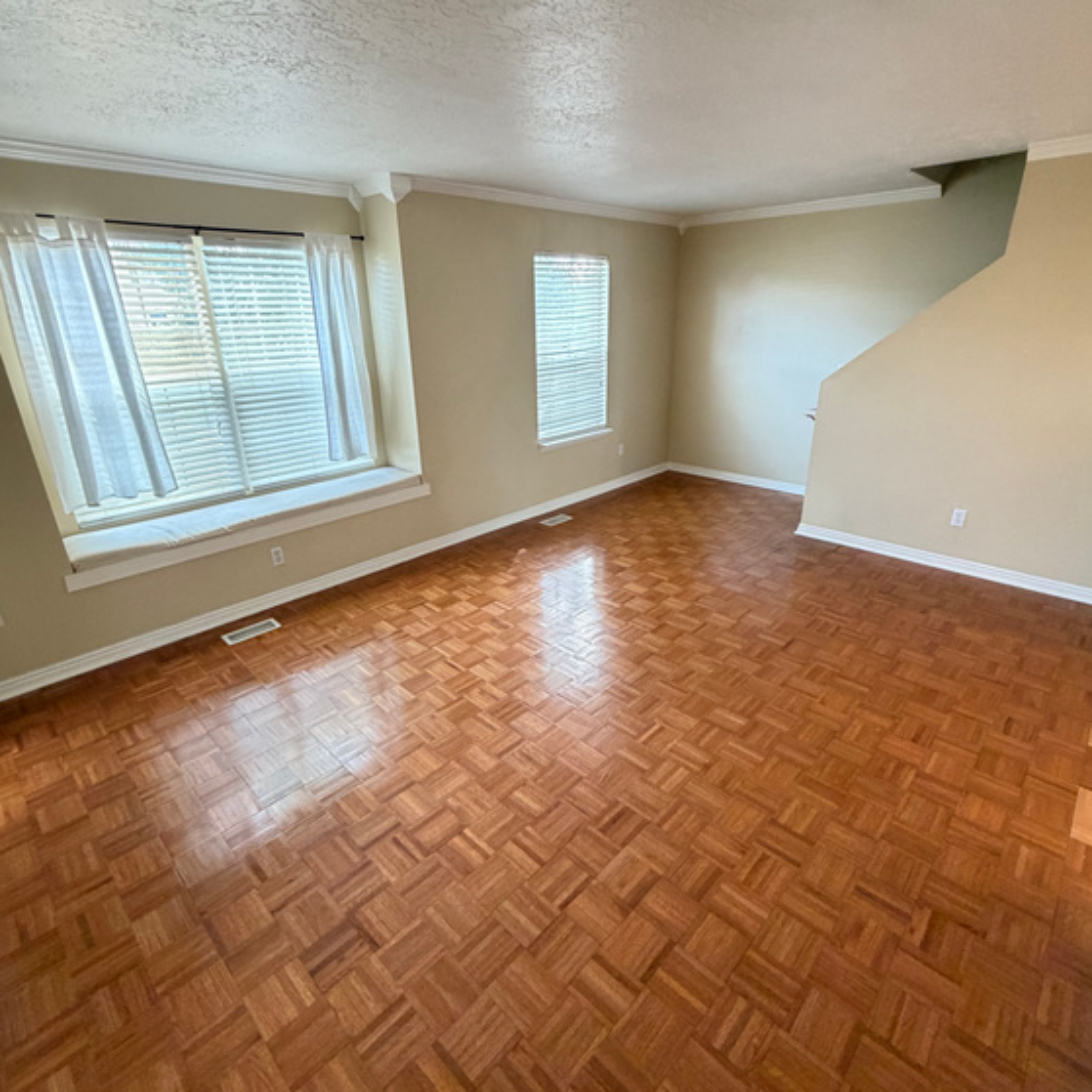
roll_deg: +1.2
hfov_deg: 84.0
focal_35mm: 17
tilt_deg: -20.4
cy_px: 541
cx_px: 549
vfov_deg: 84.0
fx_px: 607
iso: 400
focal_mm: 2.22
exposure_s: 1/60
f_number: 2.2
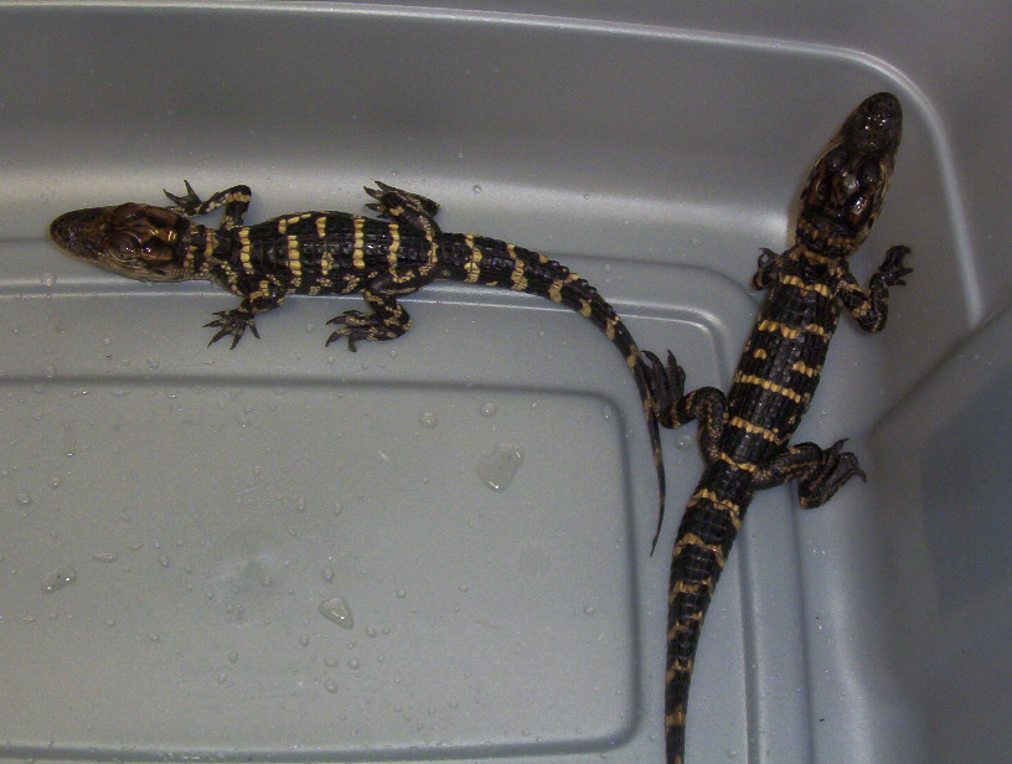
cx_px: 506
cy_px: 382
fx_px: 1495
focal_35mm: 51
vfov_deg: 28.7
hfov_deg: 37.4
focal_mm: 7.88
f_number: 3.16
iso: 140
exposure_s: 1/37.4
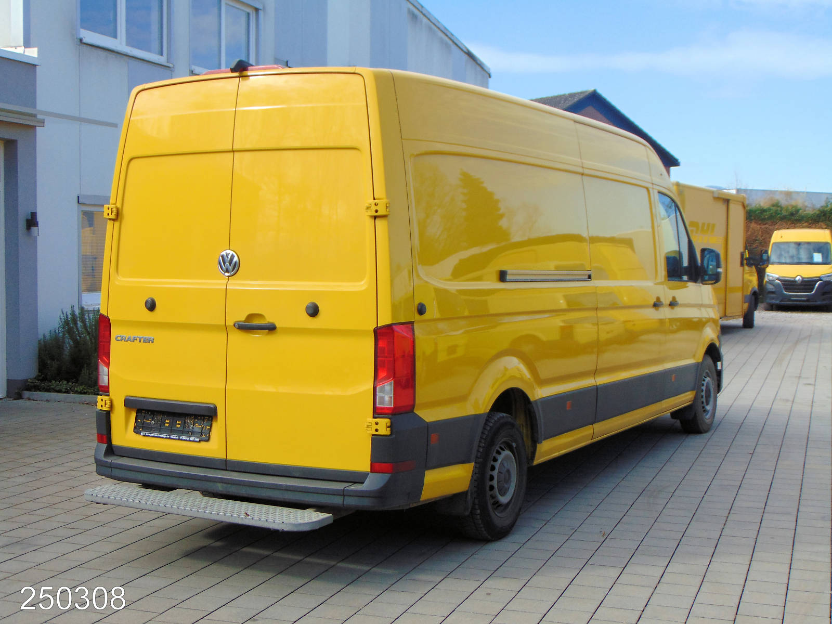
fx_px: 1202
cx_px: 416
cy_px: 312
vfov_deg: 29.1
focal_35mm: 50
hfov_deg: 38.2
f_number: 3.5
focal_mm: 9
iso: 80
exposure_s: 1/500
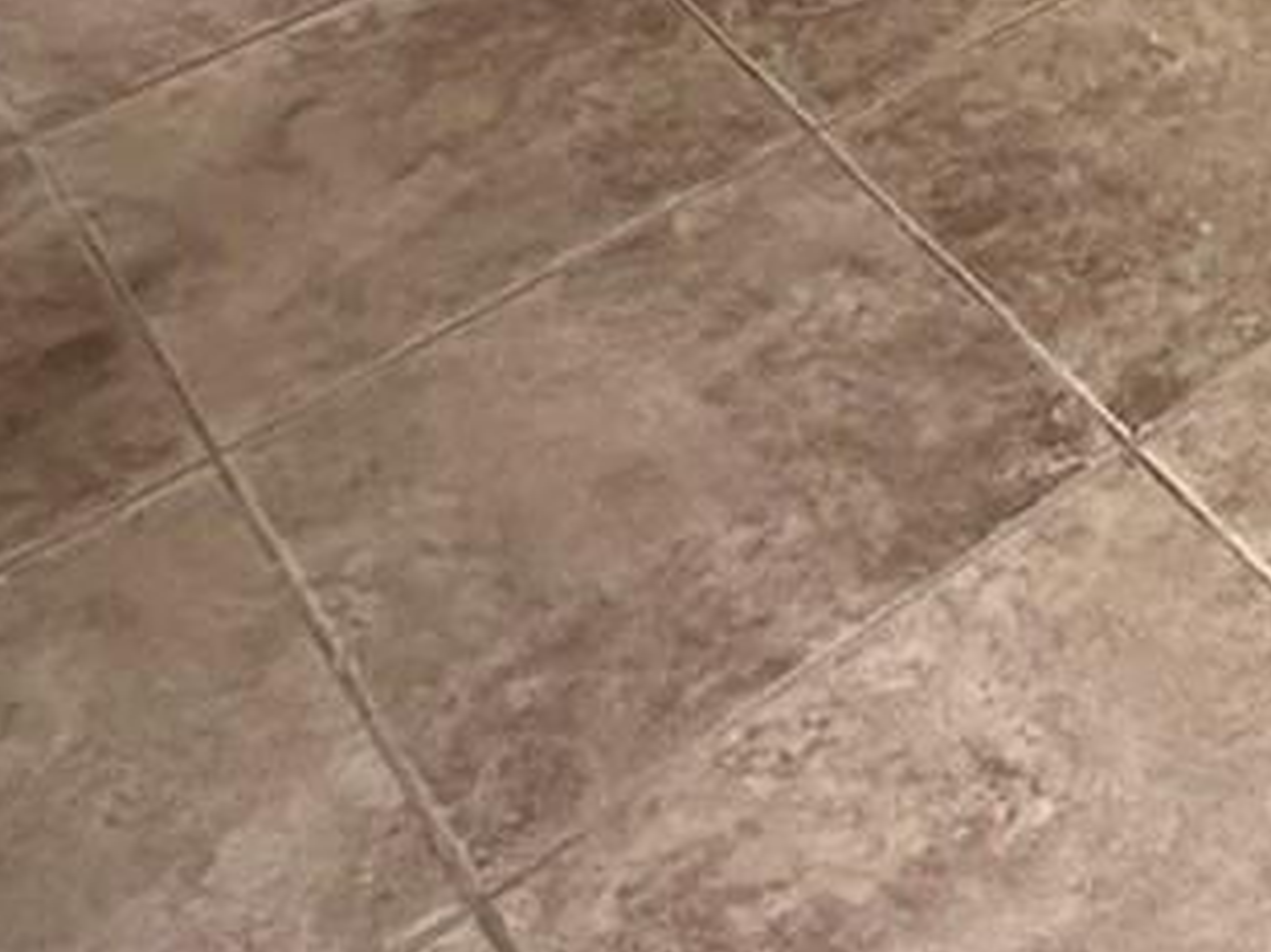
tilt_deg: -7.8
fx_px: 2643
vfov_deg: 14.1
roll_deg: -0.8
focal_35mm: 72
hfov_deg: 23.6
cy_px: -1324
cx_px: 1680
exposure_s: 1/120
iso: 320
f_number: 2.2
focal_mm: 2.22
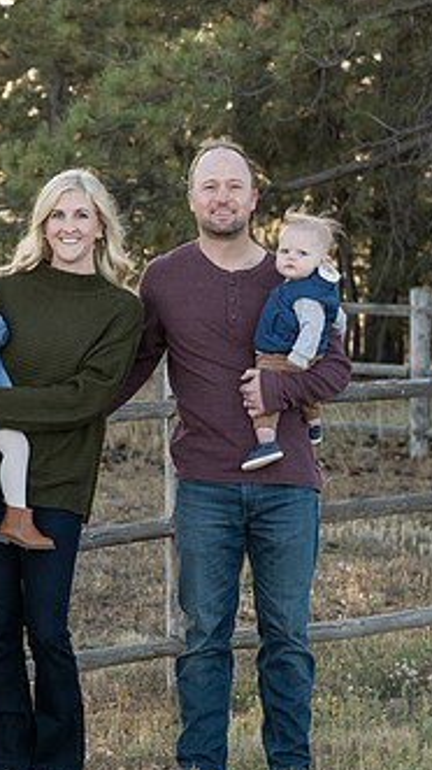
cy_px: 434
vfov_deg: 11.5
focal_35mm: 187
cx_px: -181
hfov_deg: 6.4
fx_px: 3811
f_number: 7.1
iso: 1000
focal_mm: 102
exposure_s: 1/320
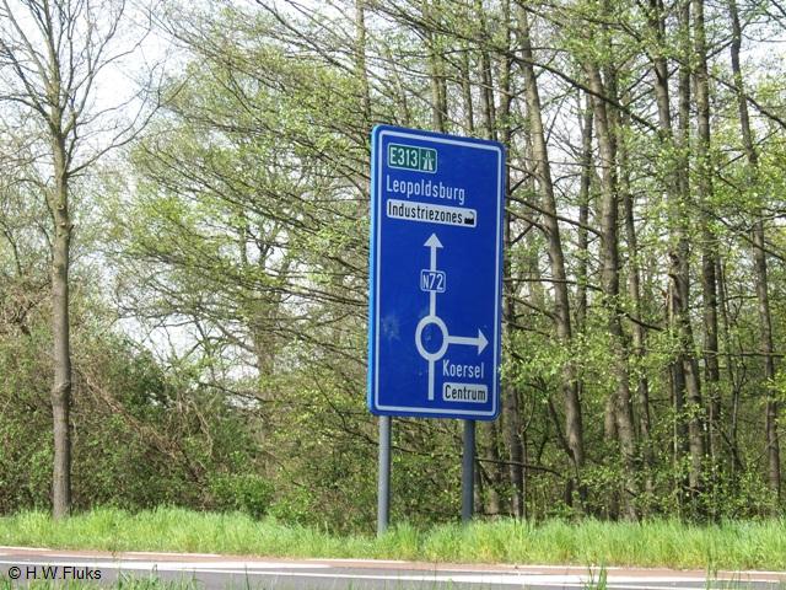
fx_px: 2089
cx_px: 393
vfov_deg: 16.1
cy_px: 295
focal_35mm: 92
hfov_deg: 21.3
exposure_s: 1/125
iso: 100
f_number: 4.8
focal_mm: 19.4
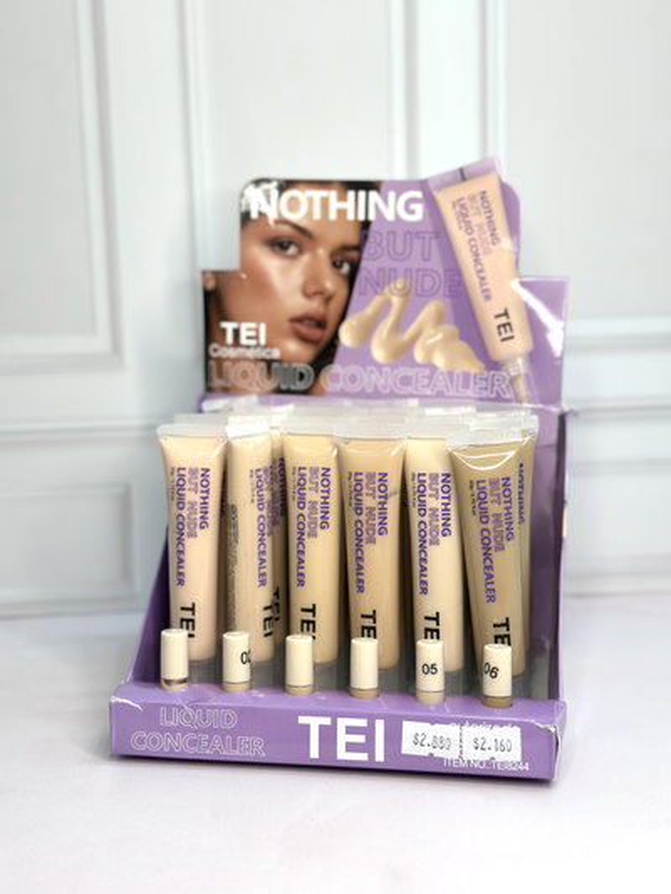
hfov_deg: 30.3
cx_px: 336
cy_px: 447
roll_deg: +1.1
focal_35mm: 48
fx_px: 1240
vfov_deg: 39.6
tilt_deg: -11.9
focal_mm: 6.86
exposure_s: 1/103
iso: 100
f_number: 1.78
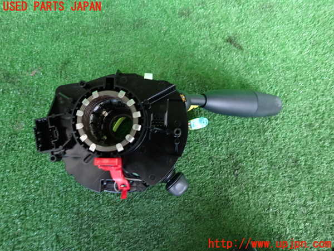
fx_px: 241
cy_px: 126
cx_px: 167
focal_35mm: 25
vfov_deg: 54.9
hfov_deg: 69.4
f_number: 2
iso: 320
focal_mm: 4.5
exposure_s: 1/30
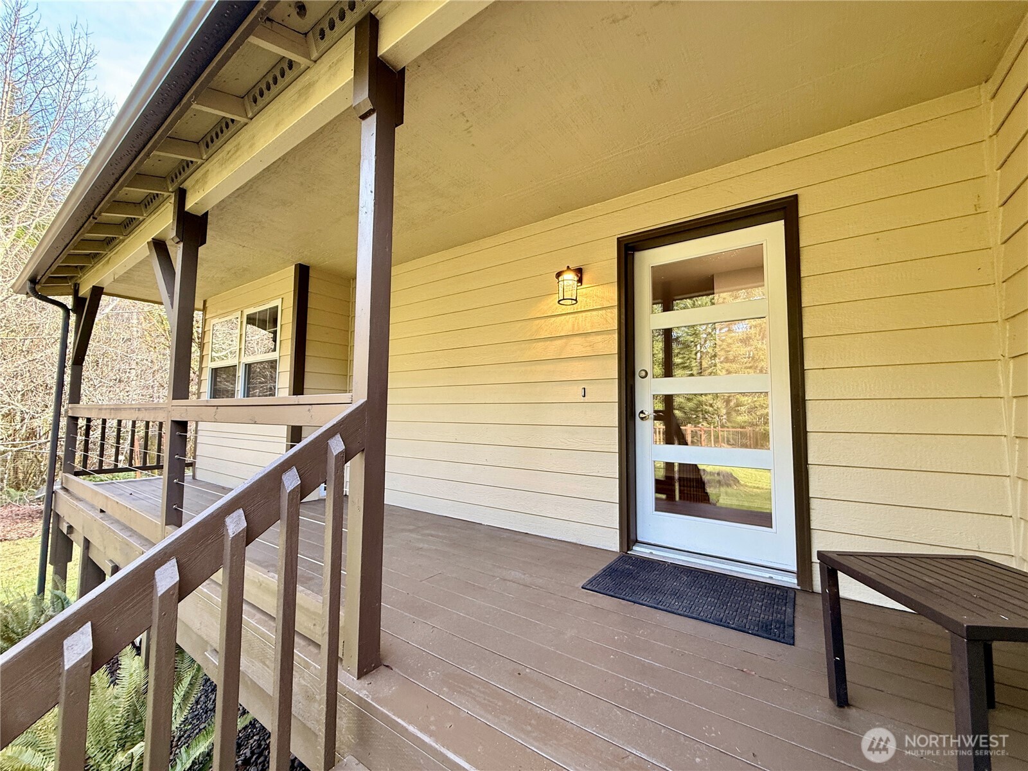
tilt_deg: +4.5
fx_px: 416
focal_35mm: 14
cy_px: 386
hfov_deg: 102.1
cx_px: 514
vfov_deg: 85.7
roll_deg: +0.1
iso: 80
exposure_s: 1/120
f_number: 2.2
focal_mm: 2.22
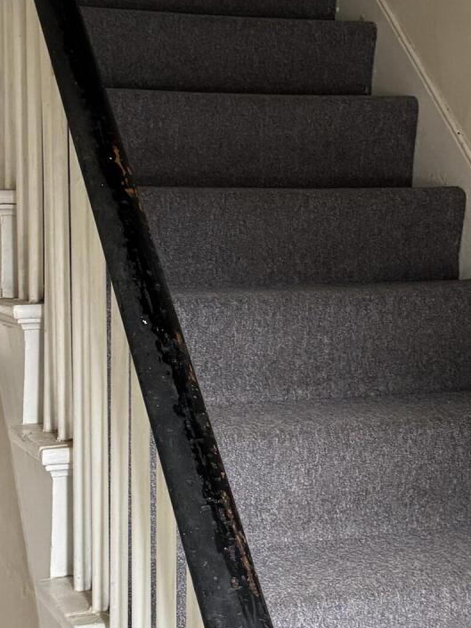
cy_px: 255
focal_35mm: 68
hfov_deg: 21.6
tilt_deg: -1.1
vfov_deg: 28.5
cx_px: 248
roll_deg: -0.2
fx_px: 1234
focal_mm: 6.76
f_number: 1.78
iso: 500
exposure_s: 1/60
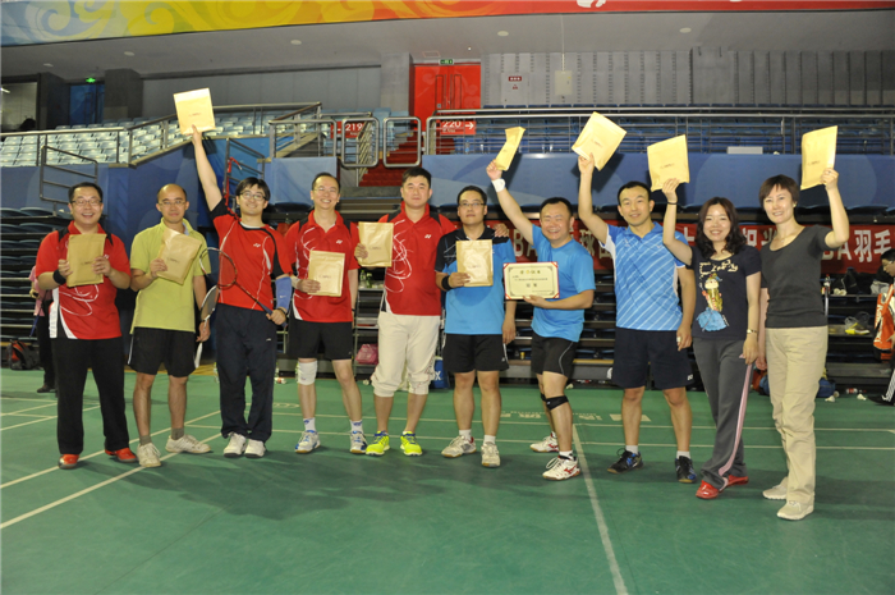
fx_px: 695
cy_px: 298
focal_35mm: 28
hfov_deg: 65.5
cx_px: 448
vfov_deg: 46.3
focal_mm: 28
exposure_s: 1/160
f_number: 6.3
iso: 3200
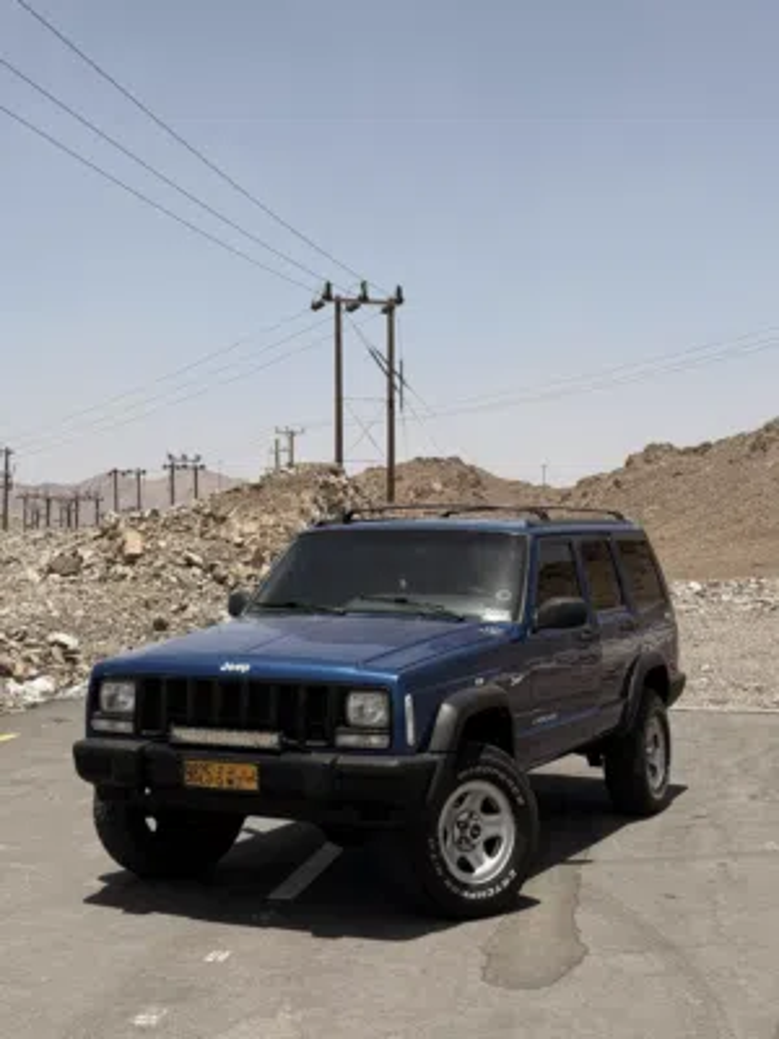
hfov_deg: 30.3
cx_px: 390
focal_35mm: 48
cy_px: 520
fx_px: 1440
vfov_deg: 39.7
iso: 64
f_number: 1.78
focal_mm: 6.76
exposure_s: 1/6024
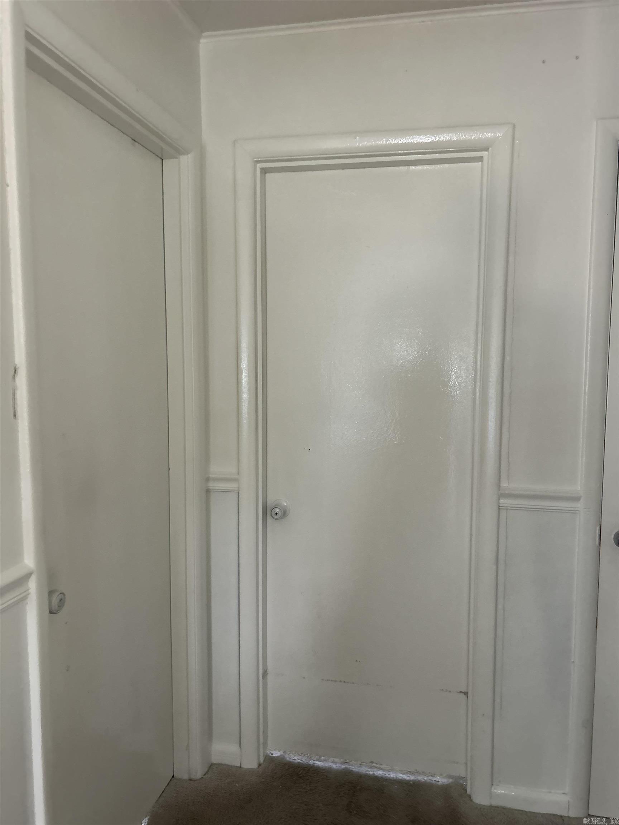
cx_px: 310
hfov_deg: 53.1
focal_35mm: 26
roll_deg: +2.2
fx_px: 620
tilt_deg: -0.5
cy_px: 412
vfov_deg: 67.3
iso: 400
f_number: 1.5
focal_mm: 5.7
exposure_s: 1/60
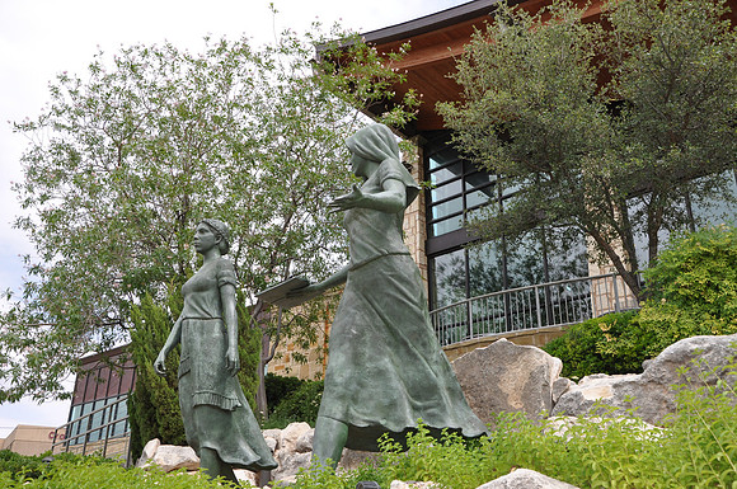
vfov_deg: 39.9
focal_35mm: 33
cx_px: 368
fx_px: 675
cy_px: 244
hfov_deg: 57.3
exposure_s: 1/200
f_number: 8
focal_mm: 22
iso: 200
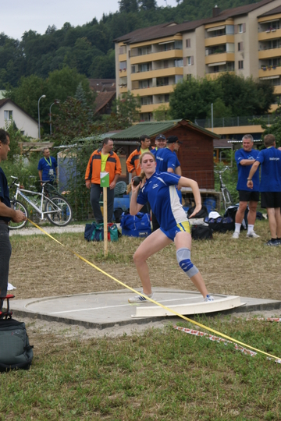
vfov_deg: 19.5
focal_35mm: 105
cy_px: 210
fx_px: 1229
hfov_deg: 13.0
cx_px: 140
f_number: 6.3
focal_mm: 70
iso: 100
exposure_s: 1/250
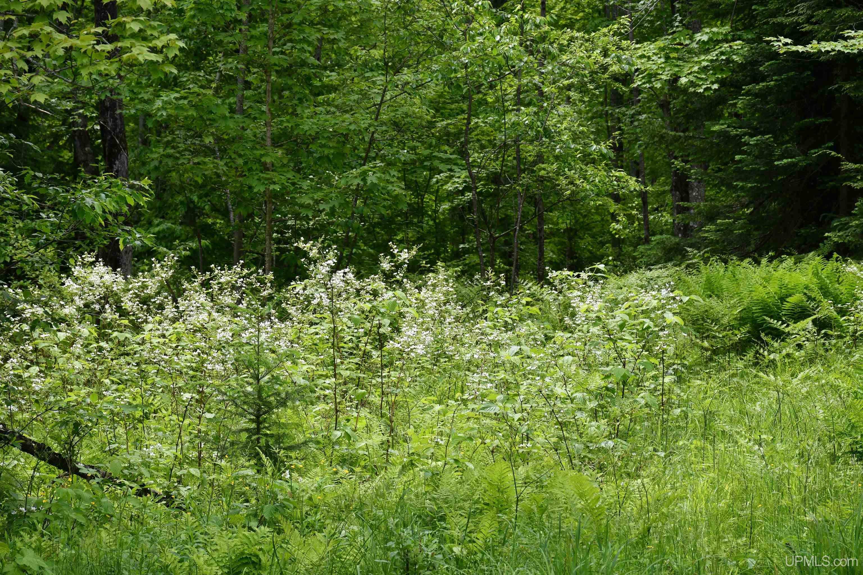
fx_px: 2685
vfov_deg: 12.2
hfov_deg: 18.3
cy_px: 288
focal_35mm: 112
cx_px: 432
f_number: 8
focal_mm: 75
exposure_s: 1/250
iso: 200
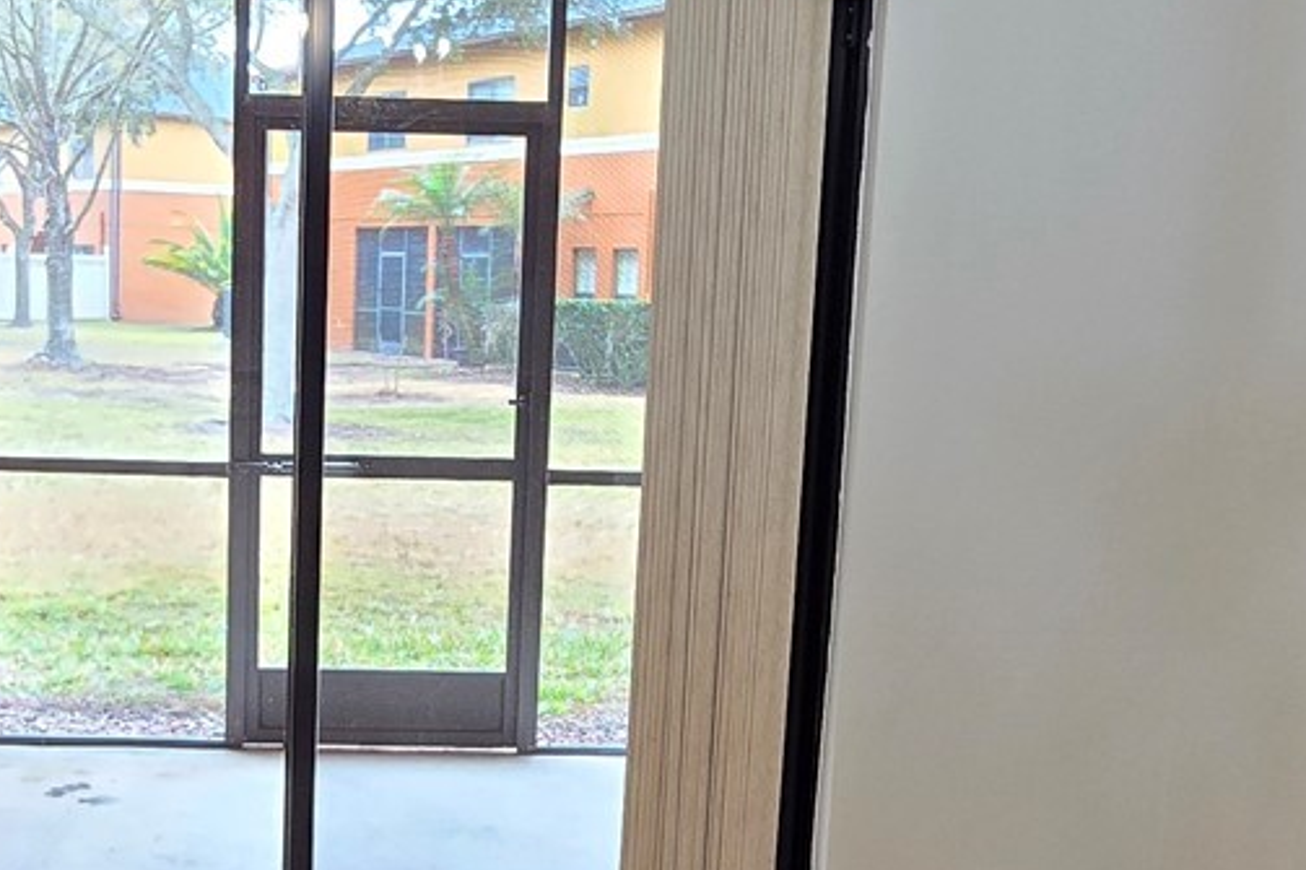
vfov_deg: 31.1
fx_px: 1559
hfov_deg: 44.0
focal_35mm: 43
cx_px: 332
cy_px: 486
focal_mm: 2.2
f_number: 2.2
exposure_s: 1/60
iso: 100
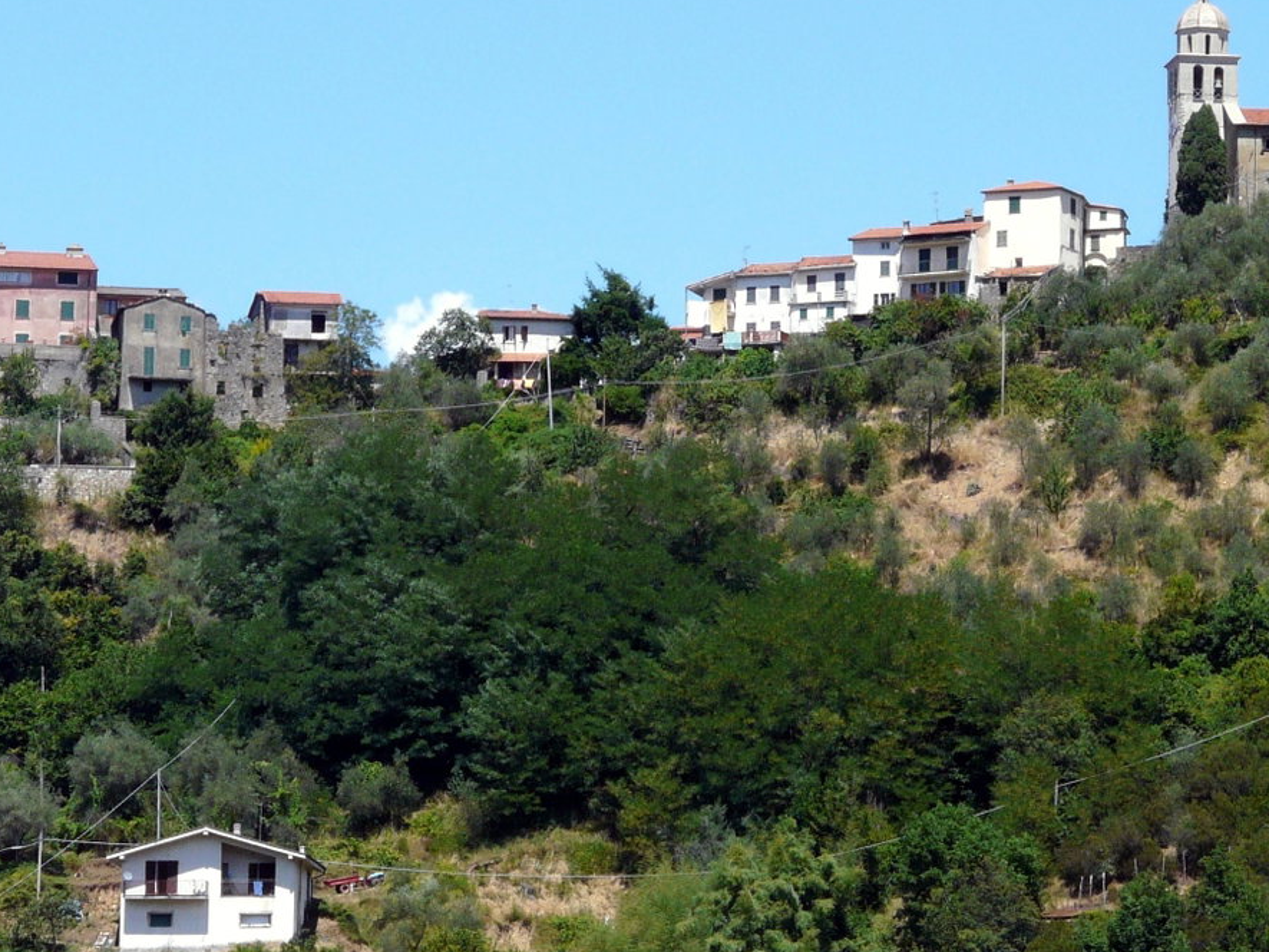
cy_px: 139
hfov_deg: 9.1
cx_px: 810
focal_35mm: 217
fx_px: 7956
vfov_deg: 6.8
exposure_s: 1/500
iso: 100
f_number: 5.6
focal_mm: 19.7
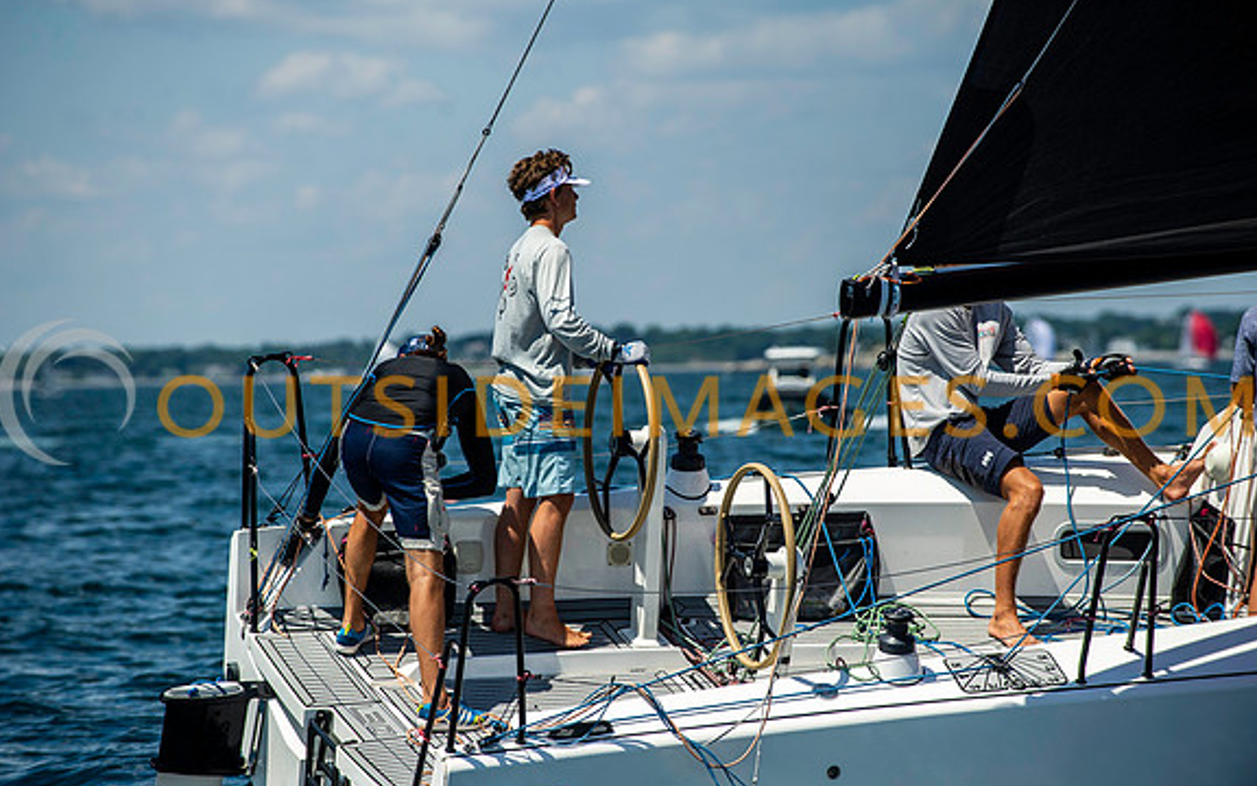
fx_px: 7023
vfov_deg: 6.4
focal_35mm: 205
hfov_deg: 10.2
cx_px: 626
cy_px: 393
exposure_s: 1/2500
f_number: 5
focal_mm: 200
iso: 320
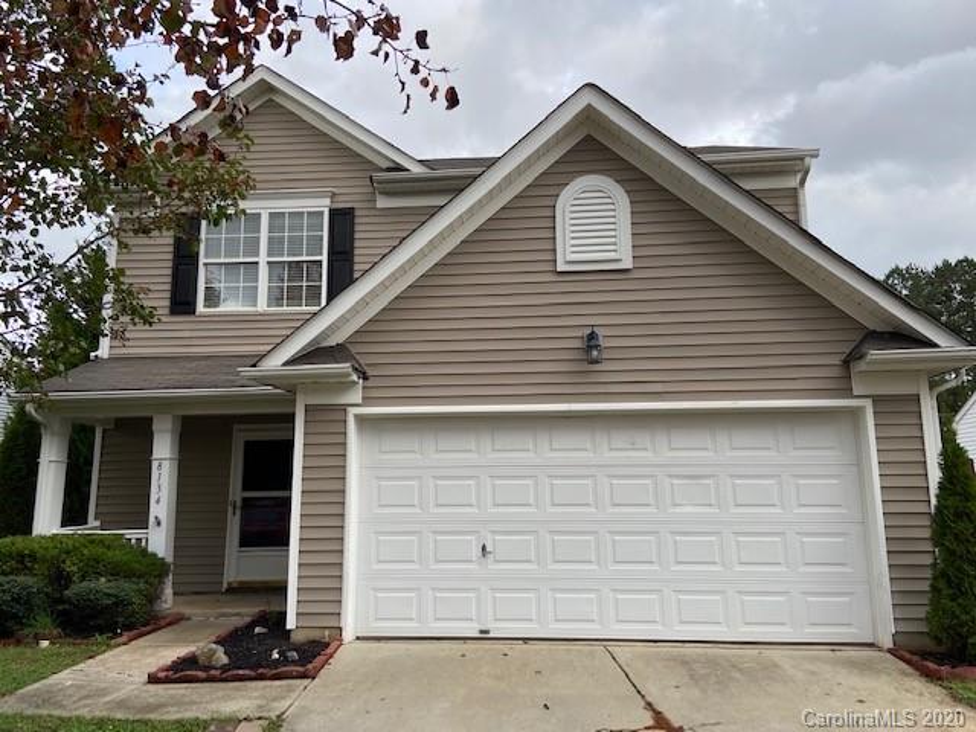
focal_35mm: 26
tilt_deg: +12.4
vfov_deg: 53.1
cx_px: 488
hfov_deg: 67.3
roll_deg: +0.4
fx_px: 733
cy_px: 366
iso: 32
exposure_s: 1/418
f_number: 1.8
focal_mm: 4.25
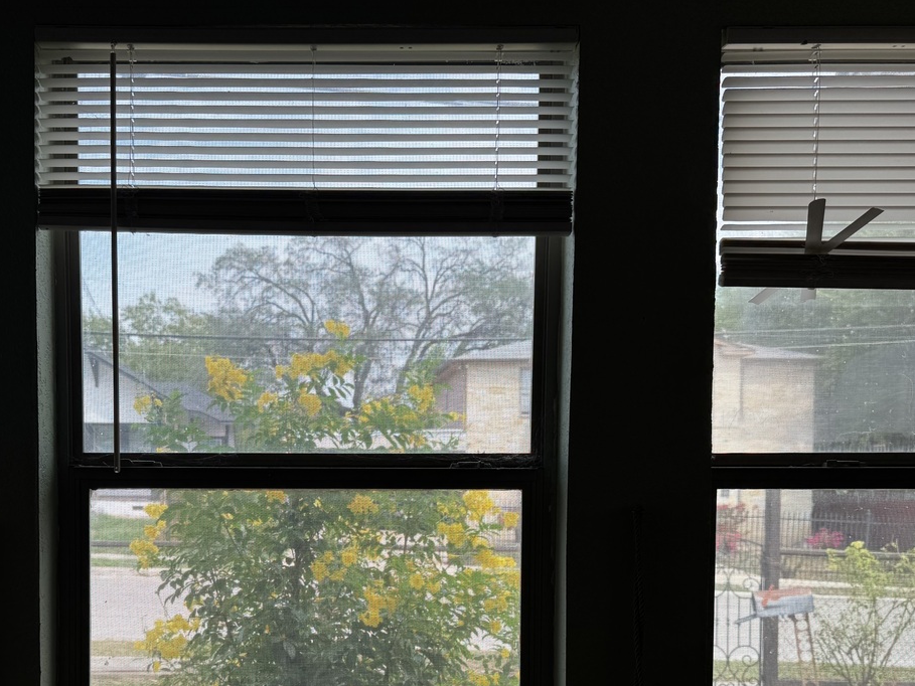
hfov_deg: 48.3
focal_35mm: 38
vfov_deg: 37.0
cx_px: 324
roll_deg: +0.2
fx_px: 1005
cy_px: 492
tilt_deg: -2.6
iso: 80
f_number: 1.78
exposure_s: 1/325
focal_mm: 6.76
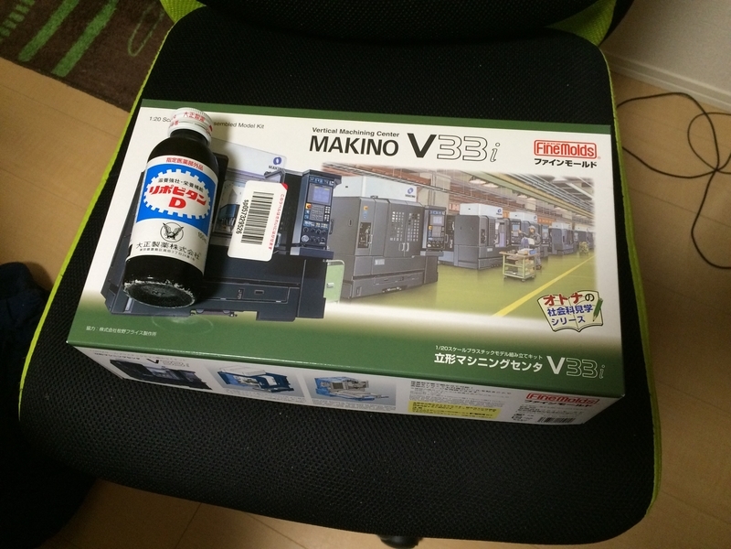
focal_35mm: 29
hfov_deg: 61.7
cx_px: 366
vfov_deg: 48.2
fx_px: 612
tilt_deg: -67.5
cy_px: 274
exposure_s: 1/30
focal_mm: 4.15
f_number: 2.2
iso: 160
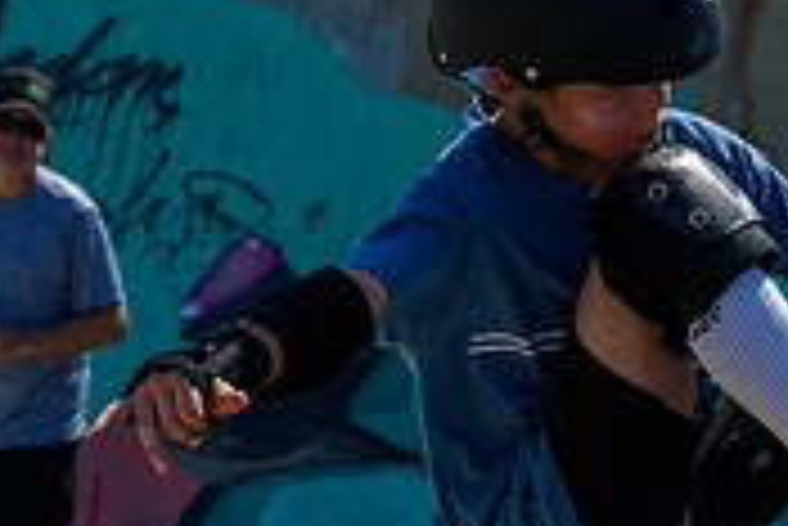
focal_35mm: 348
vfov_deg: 4.0
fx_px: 7623
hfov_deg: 5.9
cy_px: 420
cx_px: 693
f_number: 7.1
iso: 200
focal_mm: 70
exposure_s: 1/1000
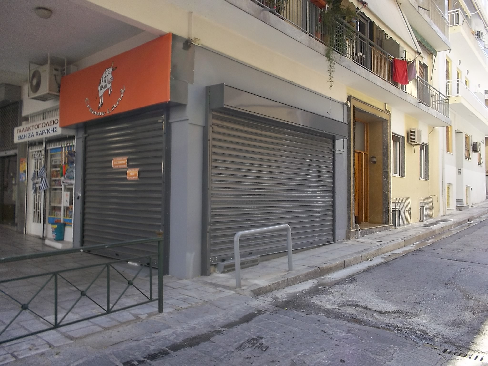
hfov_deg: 61.7
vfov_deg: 48.2
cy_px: 183
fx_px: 409
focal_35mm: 29
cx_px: 244
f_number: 3.3
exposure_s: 1/200
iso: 80
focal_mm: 4.1
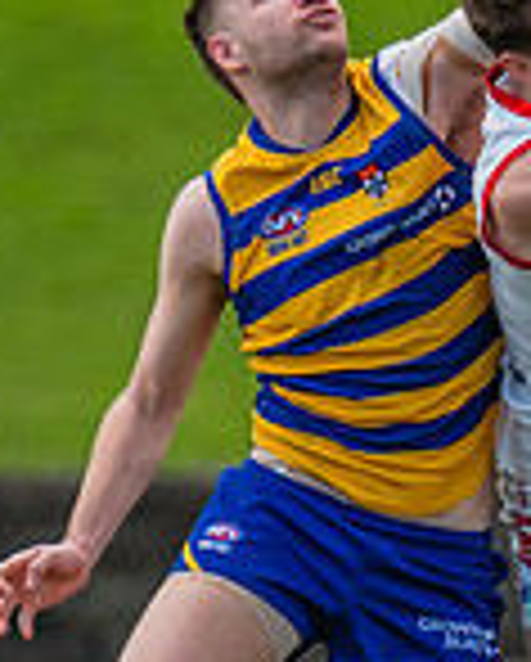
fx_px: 51029
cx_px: 753
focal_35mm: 2603
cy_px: 392
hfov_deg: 0.6
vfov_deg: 0.7
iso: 800
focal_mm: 420
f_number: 5
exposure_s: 1/1600
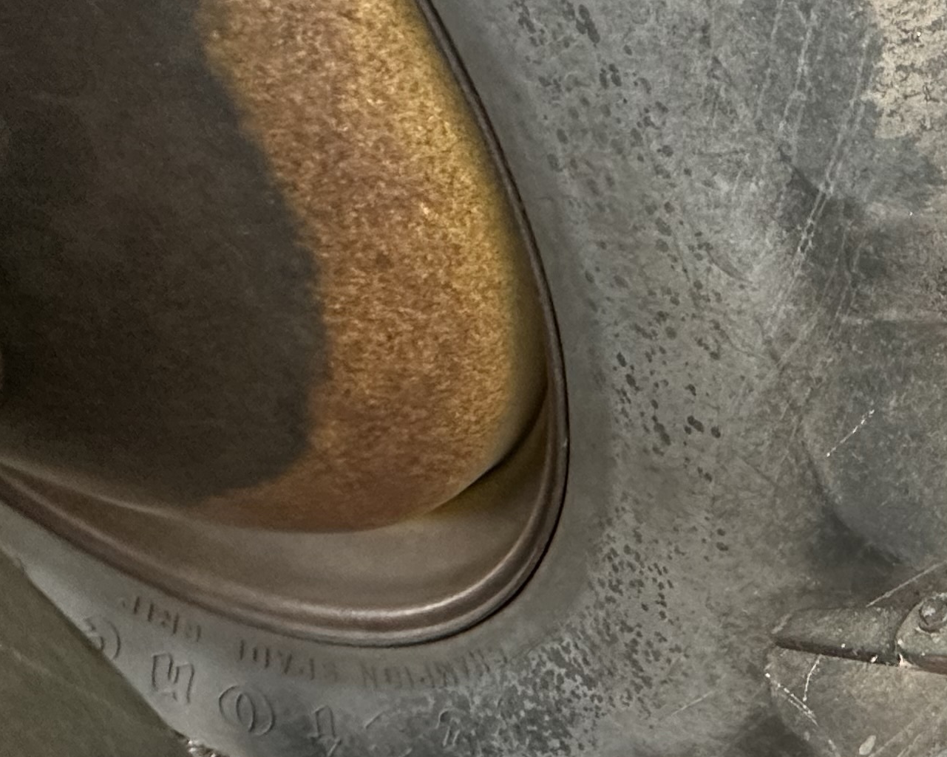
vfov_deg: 34.6
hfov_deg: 34.5
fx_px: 1205
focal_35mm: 43
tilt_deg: -38.4
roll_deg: +1.5
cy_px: 490
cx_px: 1133
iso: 320
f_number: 2.2
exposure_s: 1/71
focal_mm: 2.22
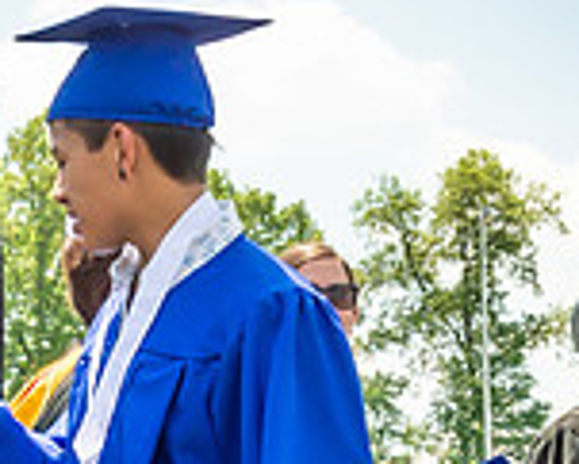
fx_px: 2589
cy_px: 587
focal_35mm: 151
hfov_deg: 12.3
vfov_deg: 10.1
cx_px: -229
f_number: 7.1
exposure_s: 1/800
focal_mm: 17
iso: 200
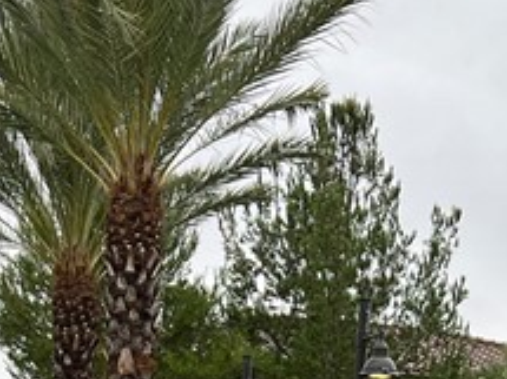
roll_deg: -2.4
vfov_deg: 10.9
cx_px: 205
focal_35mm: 124
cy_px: 751
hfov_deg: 15.9
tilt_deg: -5.7
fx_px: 1815
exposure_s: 1/397
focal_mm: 5.7
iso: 50
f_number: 1.5
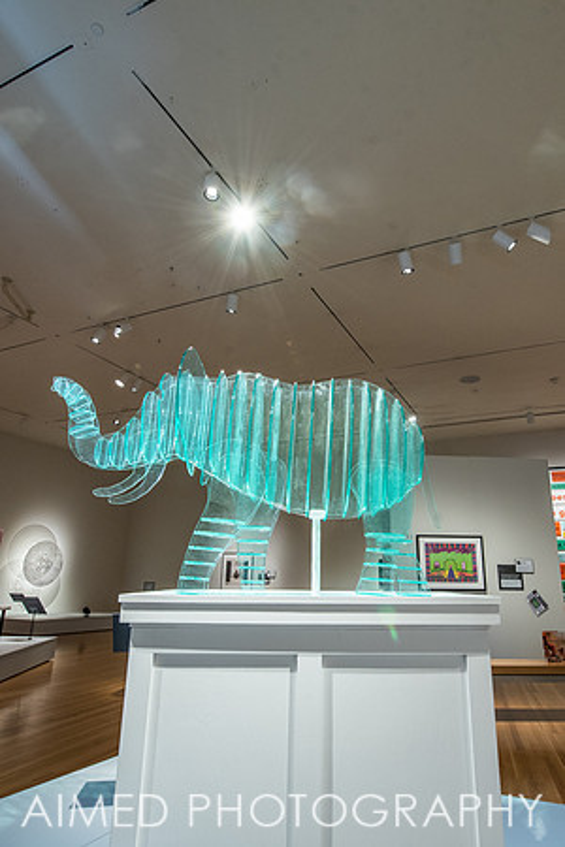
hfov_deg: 59.2
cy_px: 423
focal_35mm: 21
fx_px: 496
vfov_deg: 81.0
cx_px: 318
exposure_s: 1/15
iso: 1000
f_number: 10
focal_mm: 14
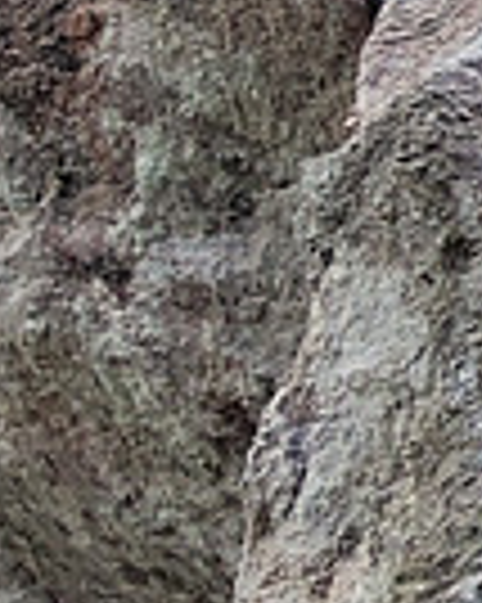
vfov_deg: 26.2
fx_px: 1285
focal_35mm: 72
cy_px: 176
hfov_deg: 13.7
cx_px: 1216
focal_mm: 1.74
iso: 250
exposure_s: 1/50
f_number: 2.2
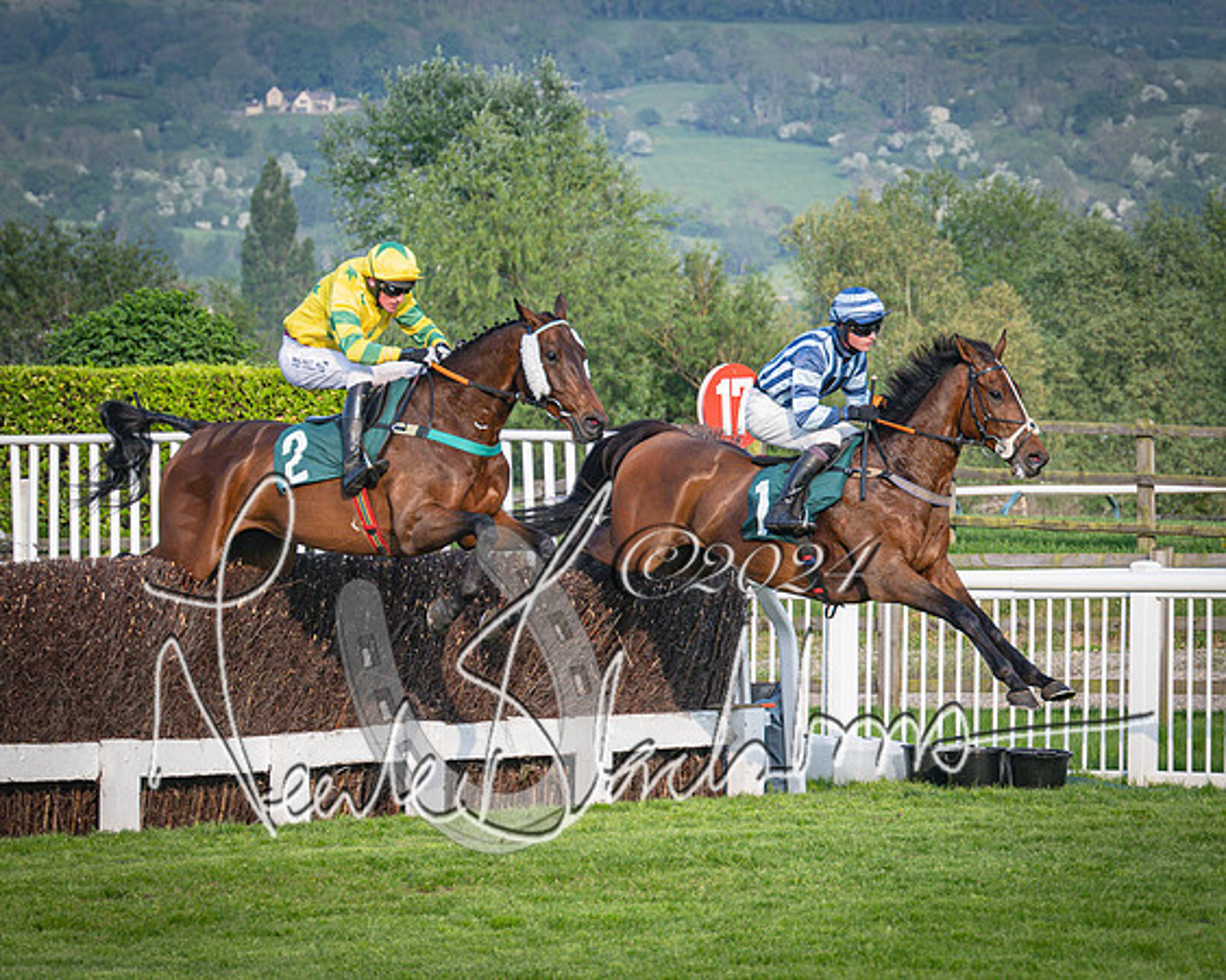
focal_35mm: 211
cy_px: 425
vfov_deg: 7.3
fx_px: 7645
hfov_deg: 9.2
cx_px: 534
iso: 400
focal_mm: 103
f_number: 4
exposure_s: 1/1600
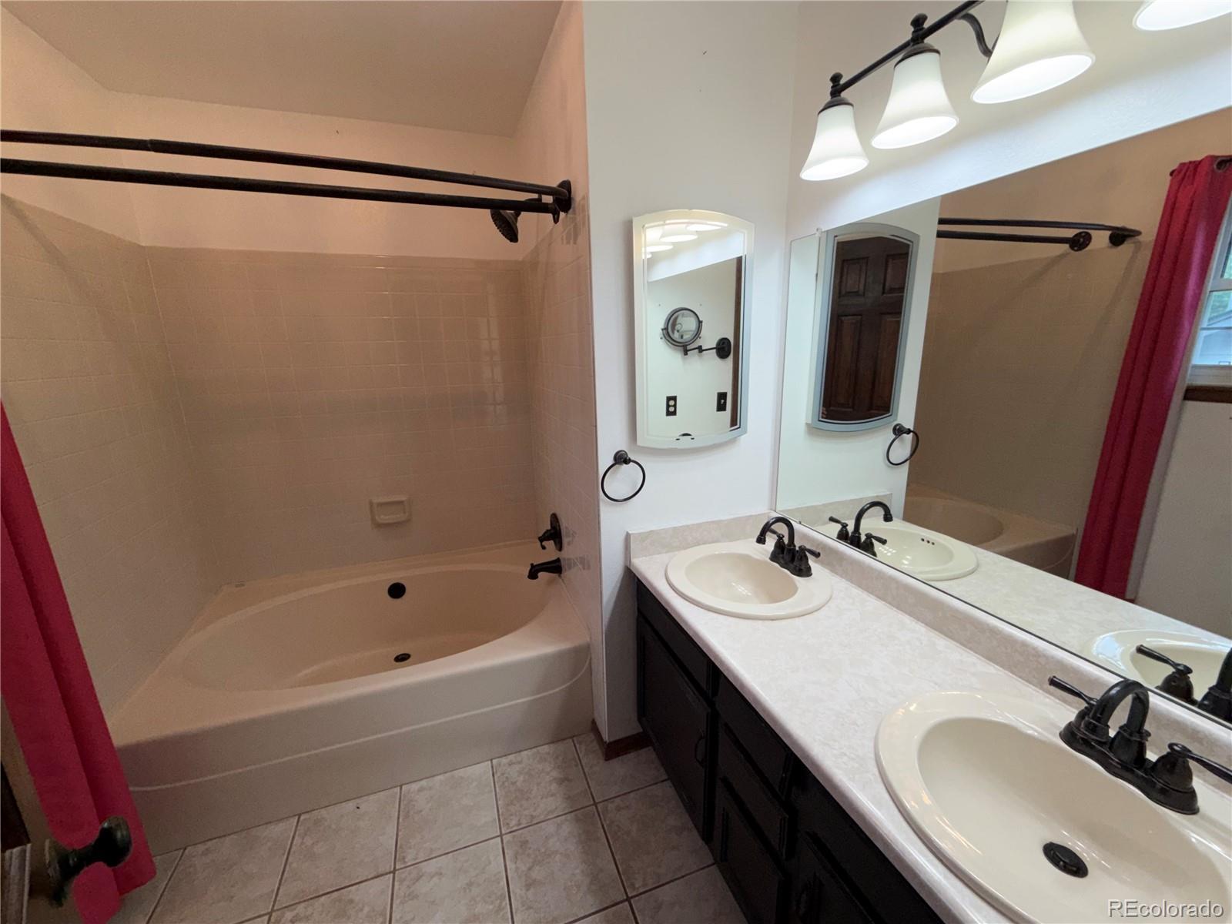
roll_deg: +1.9
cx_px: 616
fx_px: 498
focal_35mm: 14
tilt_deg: -14.5
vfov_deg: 85.7
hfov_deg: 102.1
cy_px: 462
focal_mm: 2.22
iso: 100
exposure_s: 1/120
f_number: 2.2
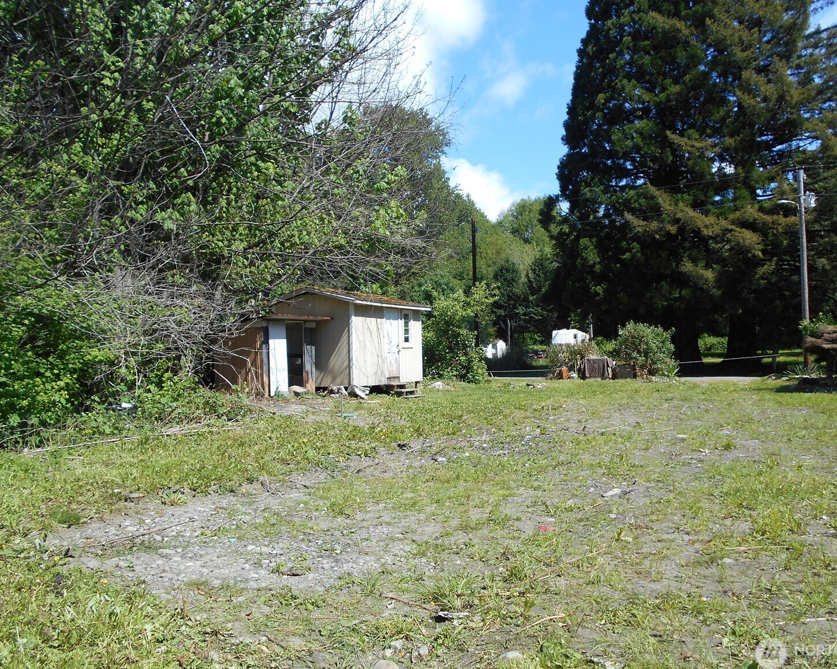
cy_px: 331
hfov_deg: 62.2
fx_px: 694
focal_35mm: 28
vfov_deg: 51.5
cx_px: 443
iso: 80
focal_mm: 4.6
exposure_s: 1/640
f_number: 3.2
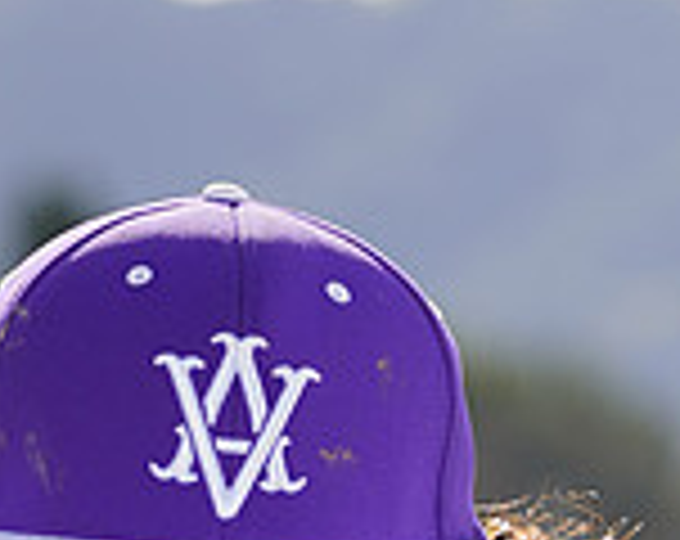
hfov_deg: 2.8
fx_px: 13790
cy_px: 1260
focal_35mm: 687
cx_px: 178
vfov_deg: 2.2
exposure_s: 1/250
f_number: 8
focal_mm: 190
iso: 100
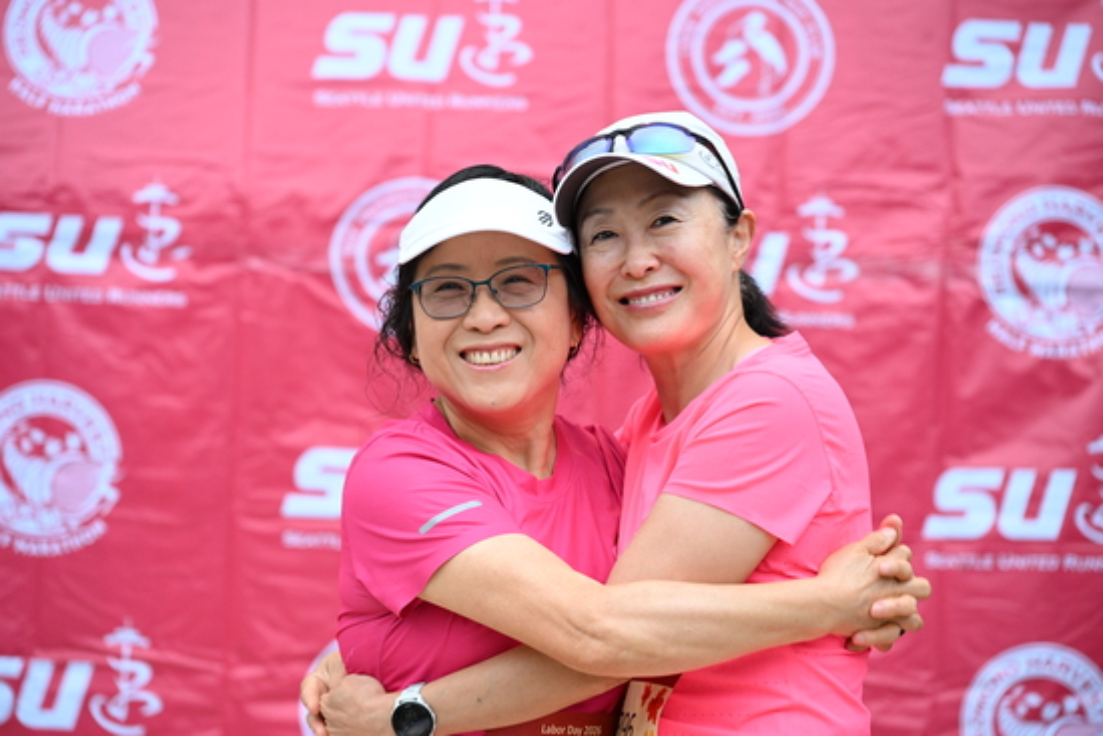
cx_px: 552
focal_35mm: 101
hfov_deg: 20.2
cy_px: 368
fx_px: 3095
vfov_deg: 13.6
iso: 2000
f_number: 4
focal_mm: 101
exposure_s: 1/400
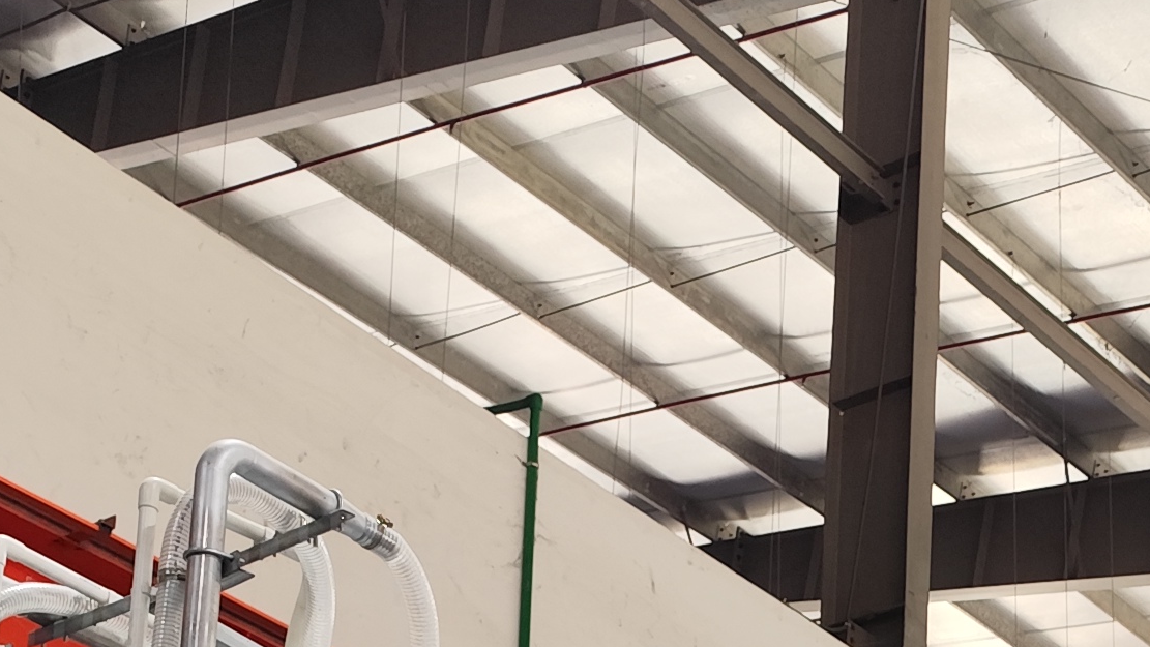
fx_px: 2805
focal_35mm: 92
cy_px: 1438
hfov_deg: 22.6
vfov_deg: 11.4
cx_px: 1038
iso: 500
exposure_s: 1/50
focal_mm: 6.14
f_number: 1.65
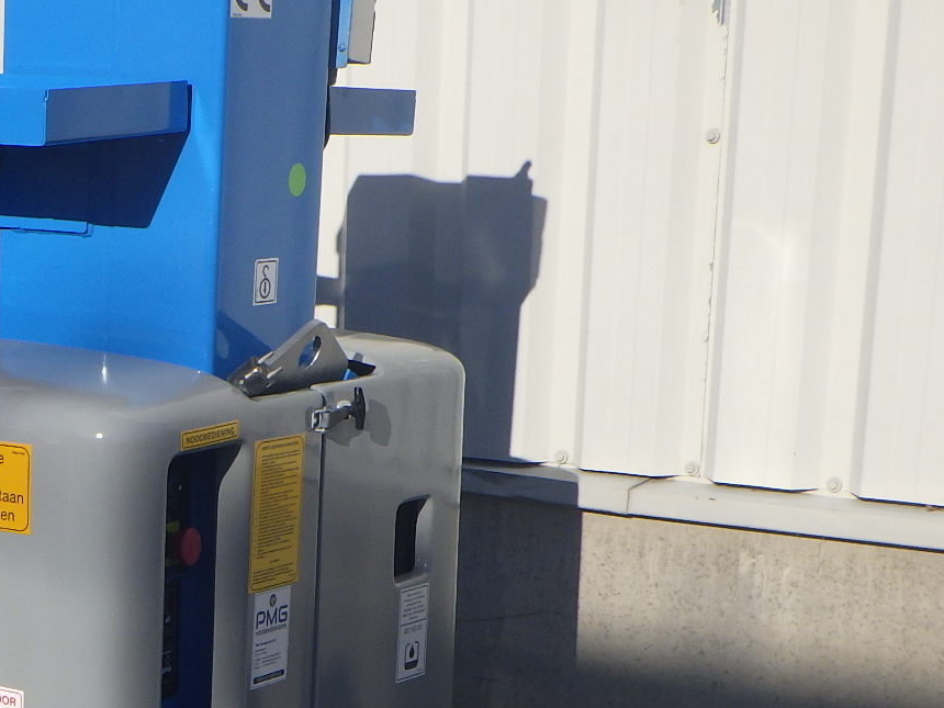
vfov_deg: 17.8
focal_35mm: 81
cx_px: -46
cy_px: 676
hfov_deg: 22.9
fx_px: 2209
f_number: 4.6
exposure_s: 1/1250
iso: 125
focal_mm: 6.1
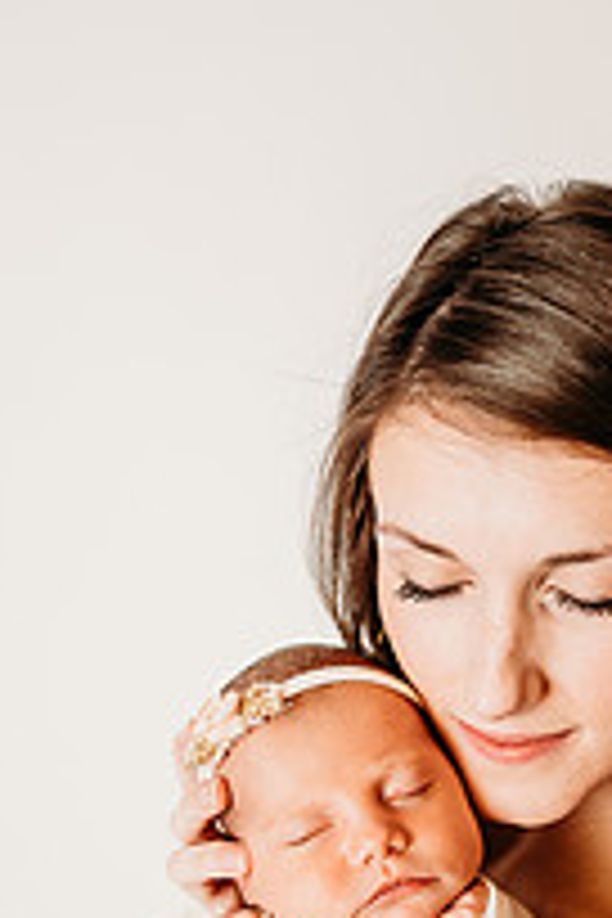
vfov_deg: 36.3
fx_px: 1351
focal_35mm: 53
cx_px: 446
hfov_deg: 25.3
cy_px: 734
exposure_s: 1/200
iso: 100
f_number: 2.2
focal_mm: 24
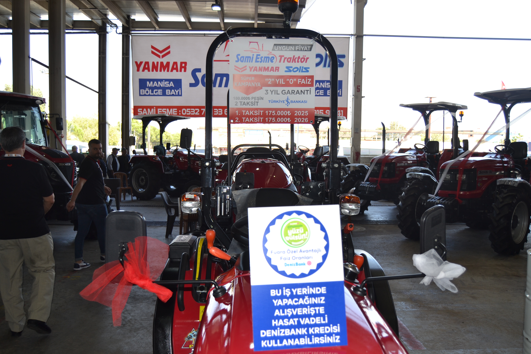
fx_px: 442
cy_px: 177
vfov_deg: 43.6
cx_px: 266
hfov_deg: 61.9
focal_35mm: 30
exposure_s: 1/125
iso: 100
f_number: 4
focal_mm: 20
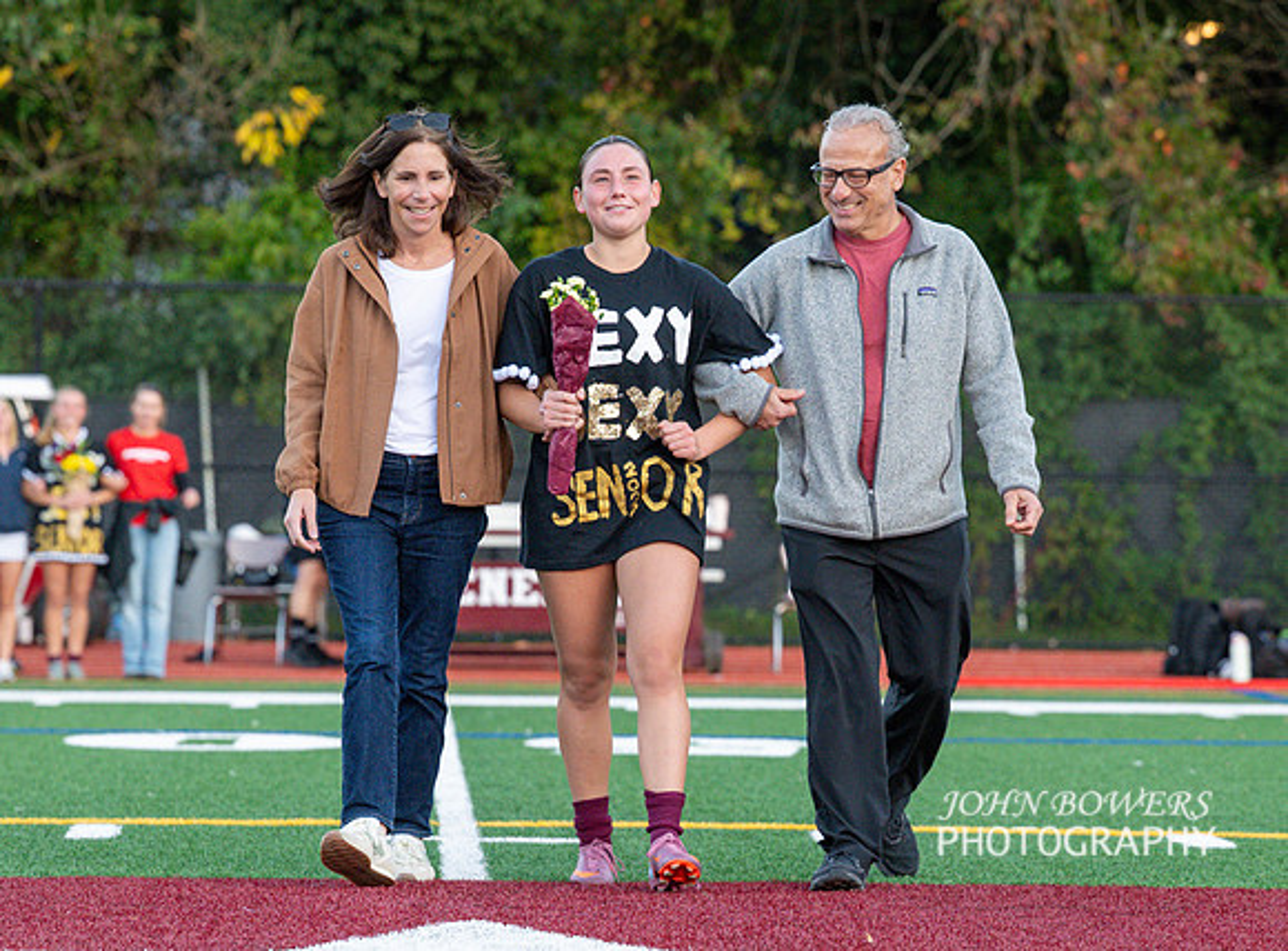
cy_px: 445
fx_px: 6916
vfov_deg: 7.9
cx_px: 717
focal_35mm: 187
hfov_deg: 10.6
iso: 1250
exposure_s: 1/1000
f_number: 3.5
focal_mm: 102
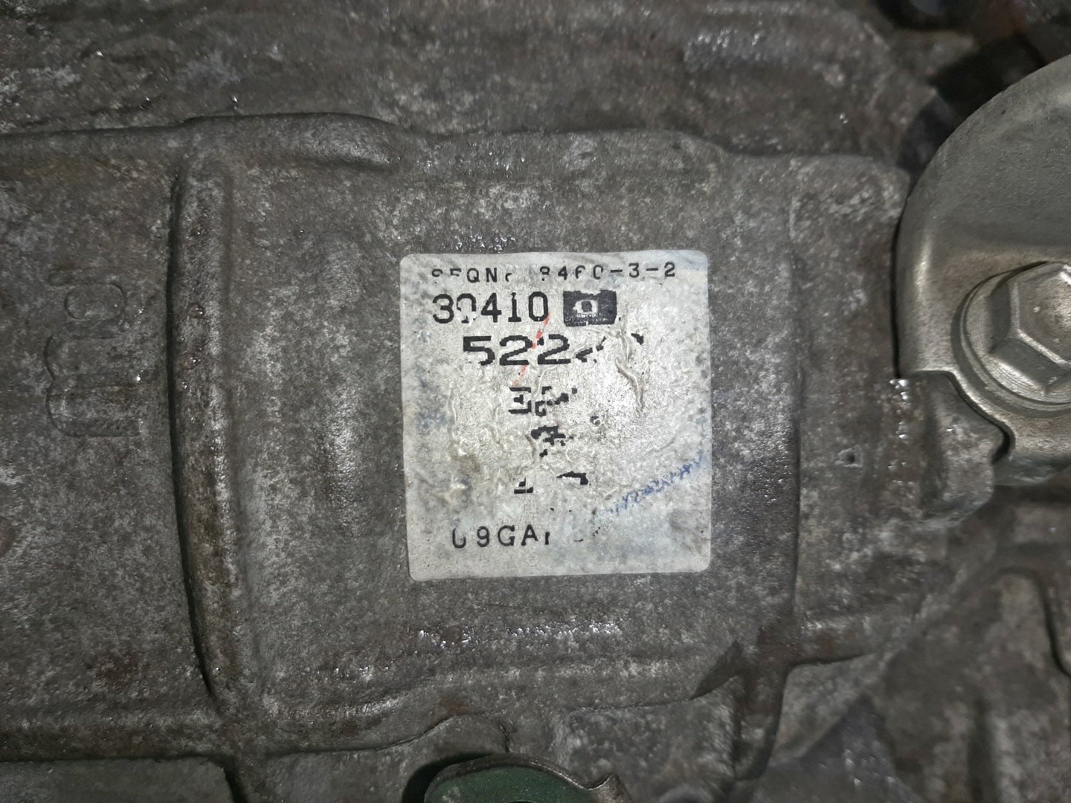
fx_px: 804
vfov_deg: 53.1
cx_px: 536
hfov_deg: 67.3
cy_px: 402
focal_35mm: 26
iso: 72
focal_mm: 3.93
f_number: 1.7
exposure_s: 1/100
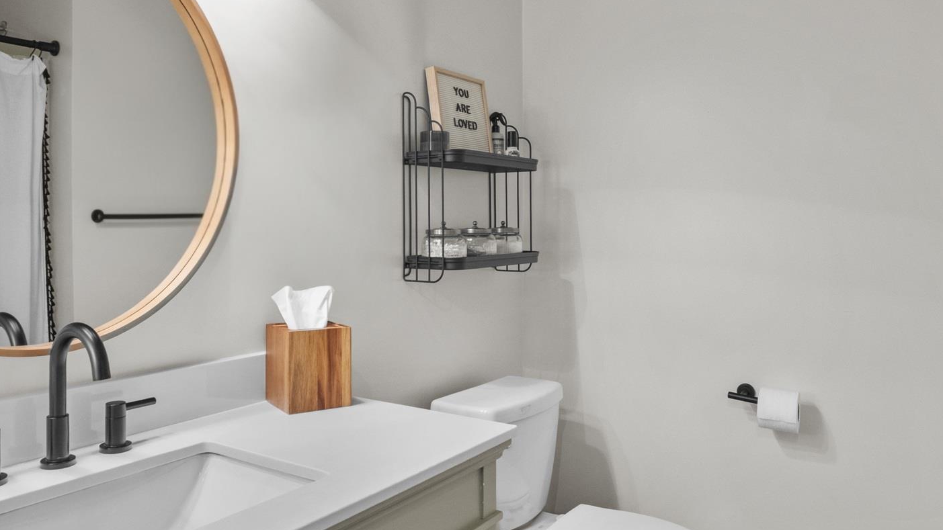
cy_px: 211
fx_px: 700
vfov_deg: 41.3
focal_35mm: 28
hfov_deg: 67.9
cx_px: 447
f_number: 8
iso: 400
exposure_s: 1/1.67
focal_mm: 10
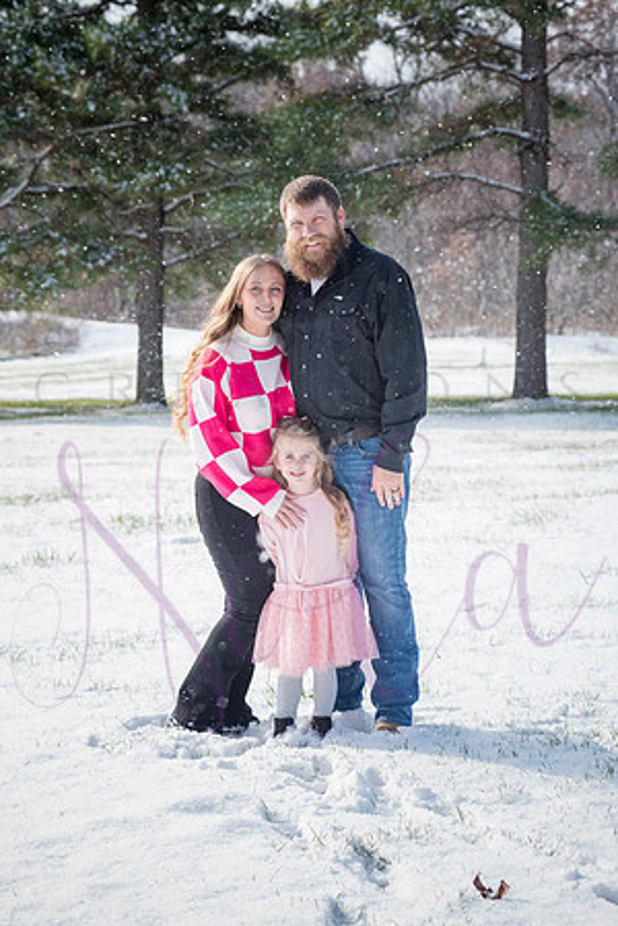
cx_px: 309
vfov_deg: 19.5
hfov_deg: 13.0
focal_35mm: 105
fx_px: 2704
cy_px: 463
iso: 640
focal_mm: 105
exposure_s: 1/1000
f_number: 8
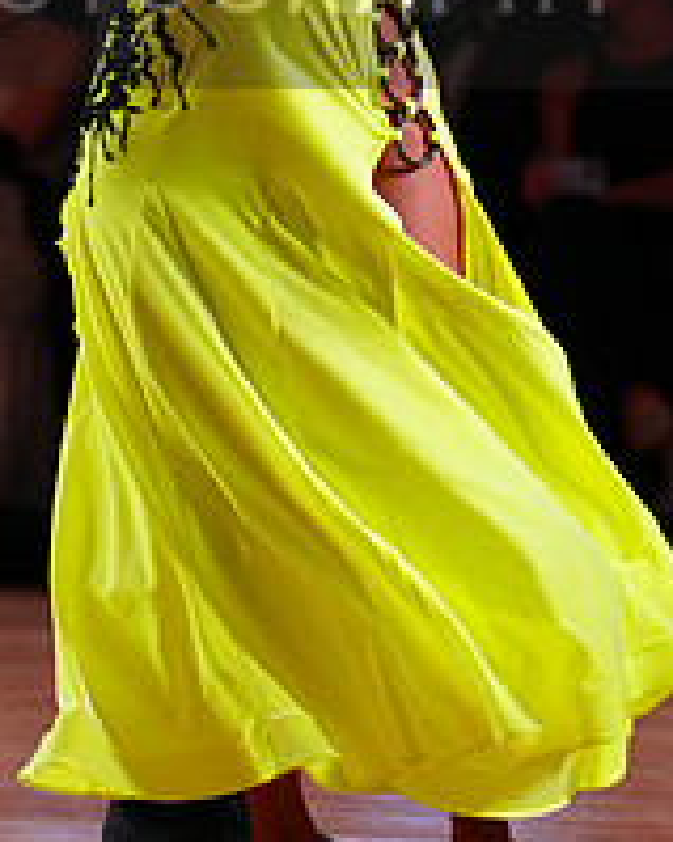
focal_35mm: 351
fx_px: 8746
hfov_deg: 4.4
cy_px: -51
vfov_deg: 5.5
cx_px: 108
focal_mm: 128
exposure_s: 1/400
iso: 1250
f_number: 2.8
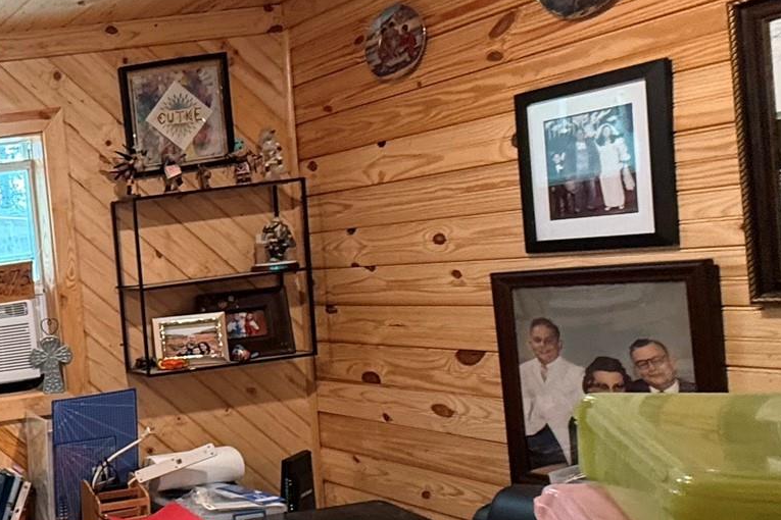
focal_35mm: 39
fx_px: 846
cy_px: 350
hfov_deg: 34.4
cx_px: -243
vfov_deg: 33.9
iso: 200
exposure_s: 1/60
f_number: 2.2
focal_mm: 2.22
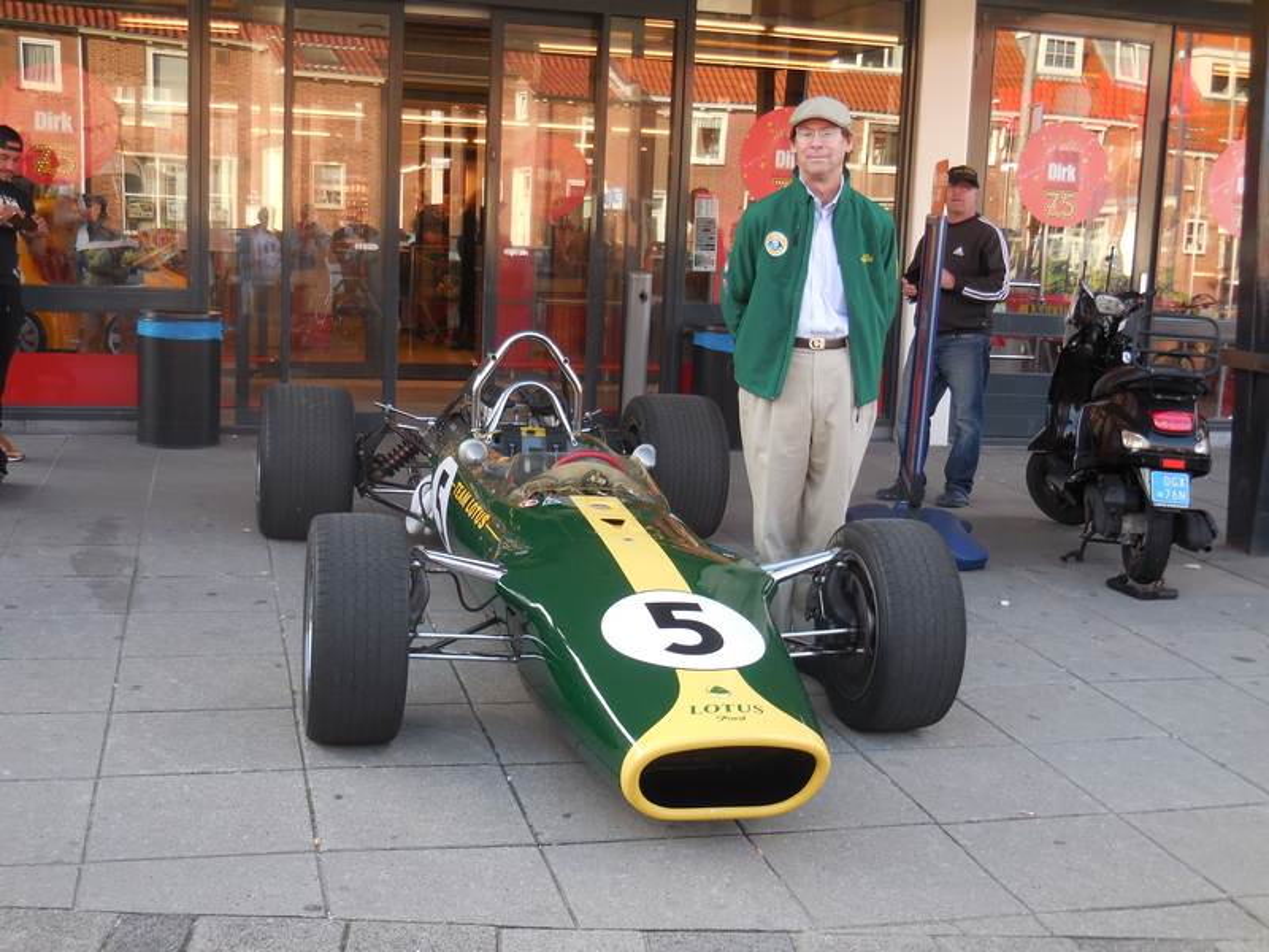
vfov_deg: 32.2
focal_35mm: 45
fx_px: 1650
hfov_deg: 42.1
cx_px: 634
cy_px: 476
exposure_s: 1/60
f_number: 4.2
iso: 125
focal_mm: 8.1
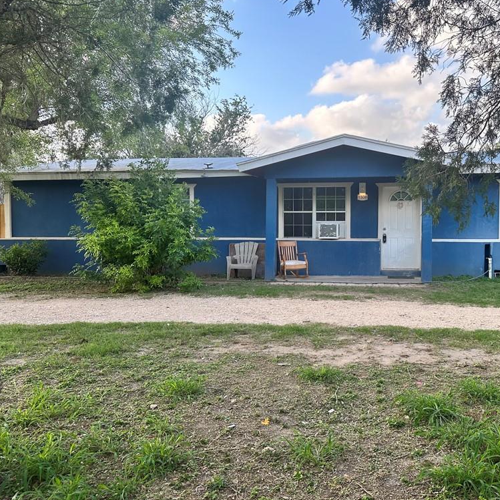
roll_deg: -0.4
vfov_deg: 55.6
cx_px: 326
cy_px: 249
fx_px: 474
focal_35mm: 29
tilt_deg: -1.7
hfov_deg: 54.7
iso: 80
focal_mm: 6.86
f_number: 1.78
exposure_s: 1/803
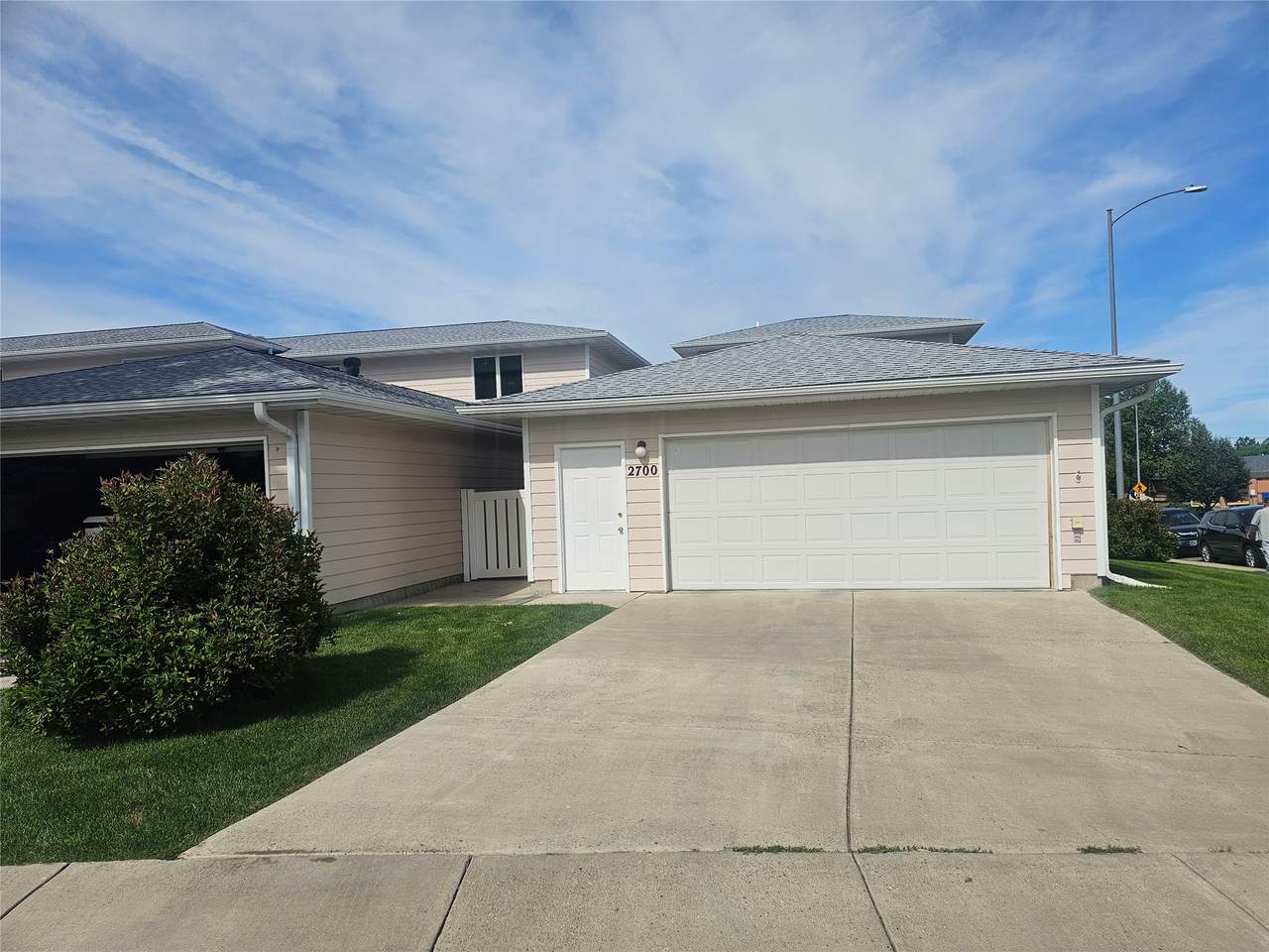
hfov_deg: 73.9
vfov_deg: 58.9
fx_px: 843
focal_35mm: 23
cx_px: 634
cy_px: 476
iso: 10
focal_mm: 6.3
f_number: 1.7
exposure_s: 1/1497
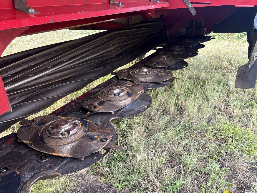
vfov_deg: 51.3
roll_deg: +1.0
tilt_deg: -23.7
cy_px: 97
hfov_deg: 65.3
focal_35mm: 27
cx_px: 129
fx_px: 200
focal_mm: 5.96
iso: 64
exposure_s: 1/246
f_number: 1.6
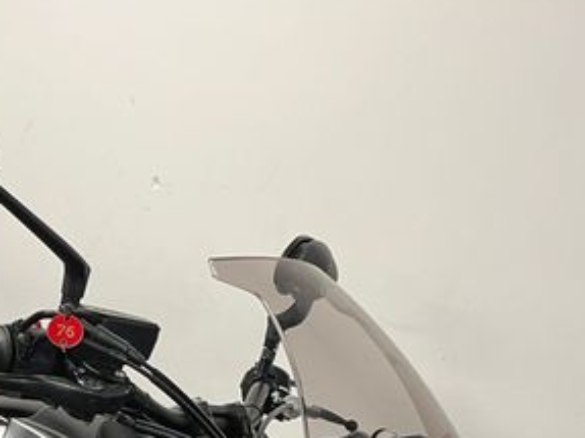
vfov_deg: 23.7
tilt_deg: -11.5
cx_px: 330
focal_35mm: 58
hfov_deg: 33.2
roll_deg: -1.4
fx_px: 980
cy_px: 475
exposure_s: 1/50
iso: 80
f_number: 1.6
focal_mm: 5.1
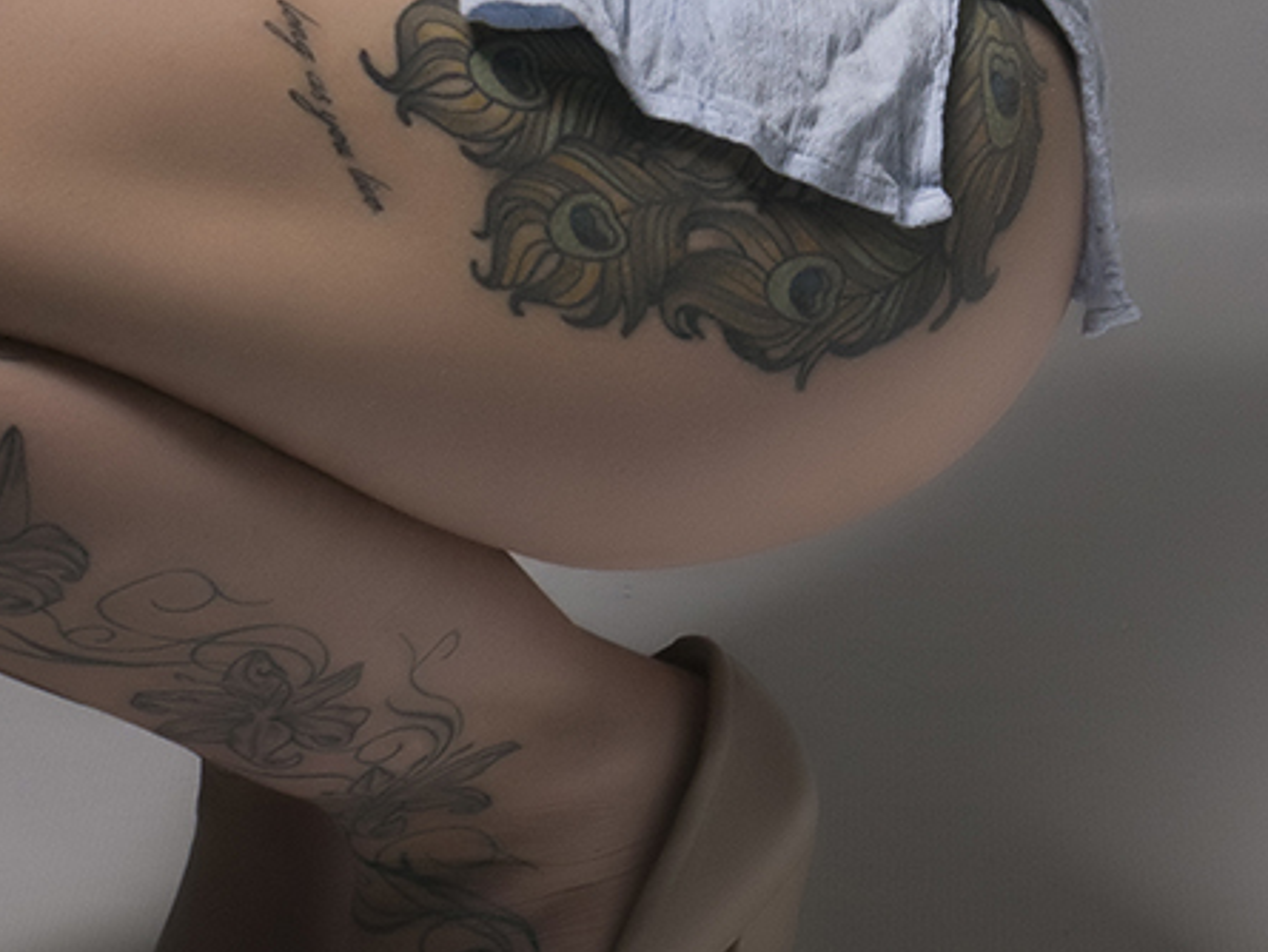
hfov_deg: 7.9
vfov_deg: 5.9
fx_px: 9123
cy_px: -787
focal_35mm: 249
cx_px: 338
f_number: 20
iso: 200
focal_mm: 48
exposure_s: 1/100
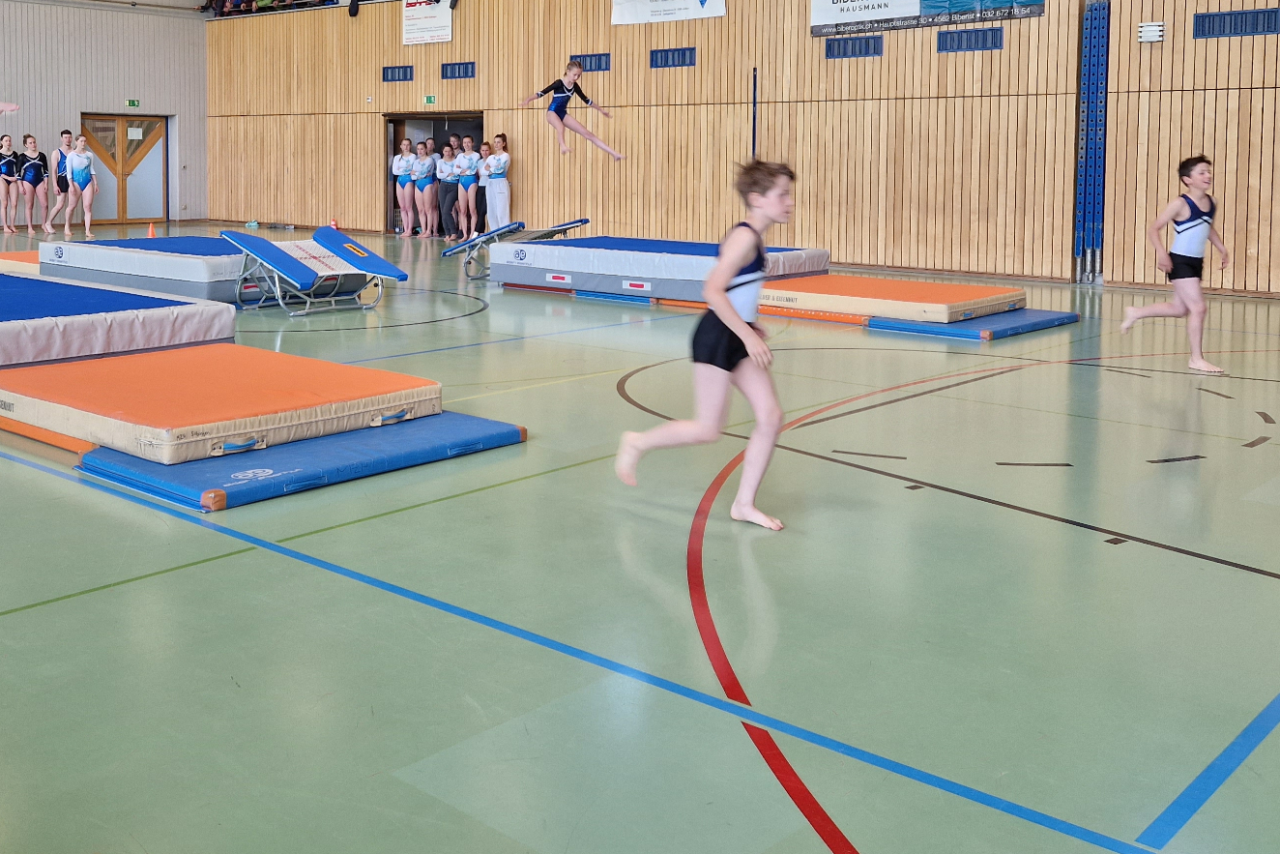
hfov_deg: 51.7
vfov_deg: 35.2
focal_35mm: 37
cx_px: 551
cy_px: 224
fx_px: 1316
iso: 100
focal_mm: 5.4
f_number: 1.8
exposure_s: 1/100
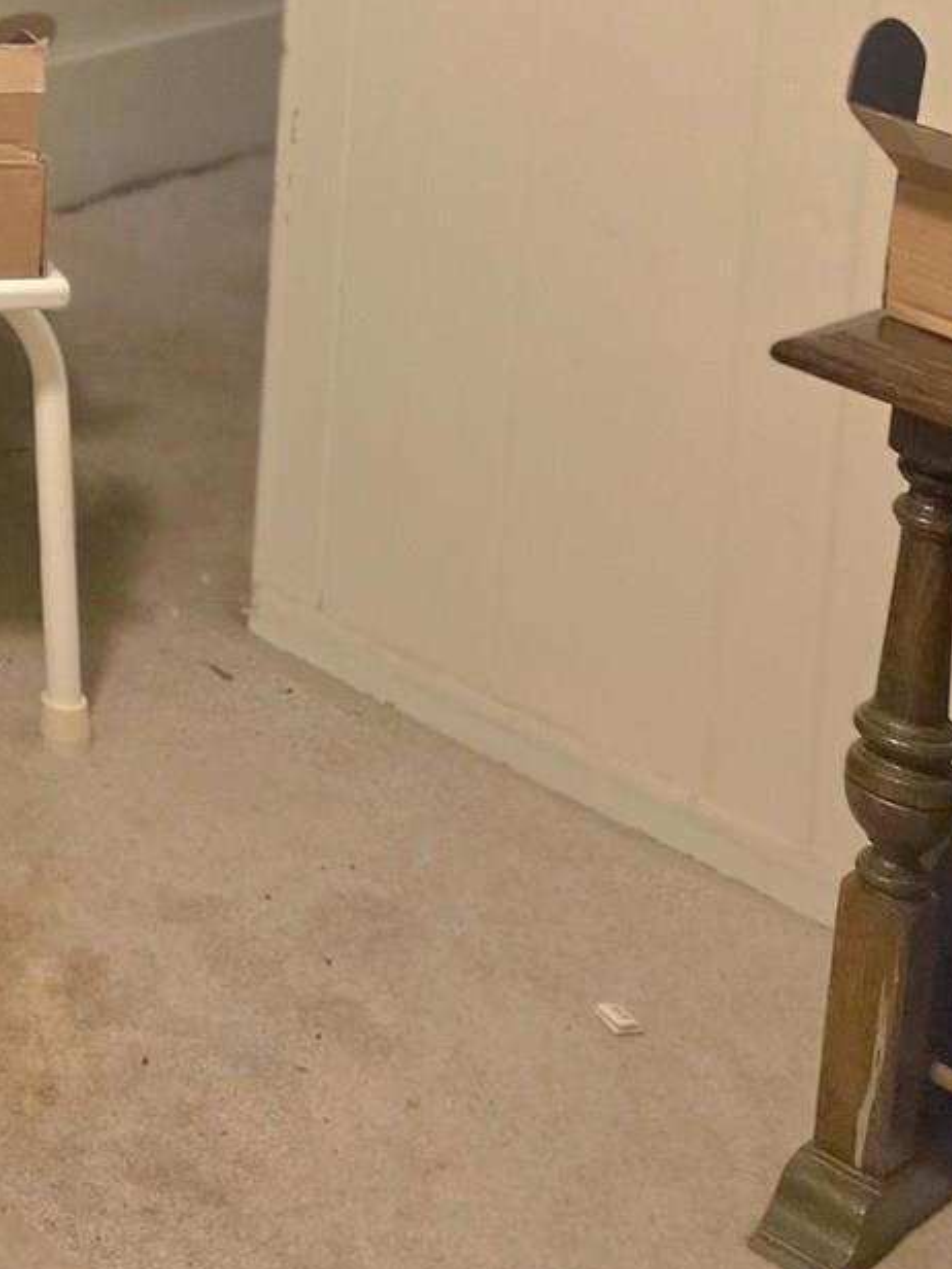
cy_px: -581
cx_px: -734
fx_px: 3154
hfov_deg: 15.0
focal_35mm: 86
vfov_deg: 20.0
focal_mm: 6.25
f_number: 1.7
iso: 800
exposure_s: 1/120
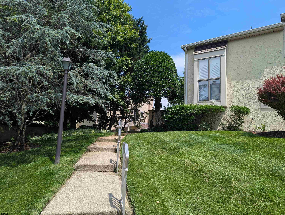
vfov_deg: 56.9
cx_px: 142
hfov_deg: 71.5
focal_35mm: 24
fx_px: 198
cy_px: 108
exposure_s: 1/1919
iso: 47
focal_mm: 6.81
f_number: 1.85
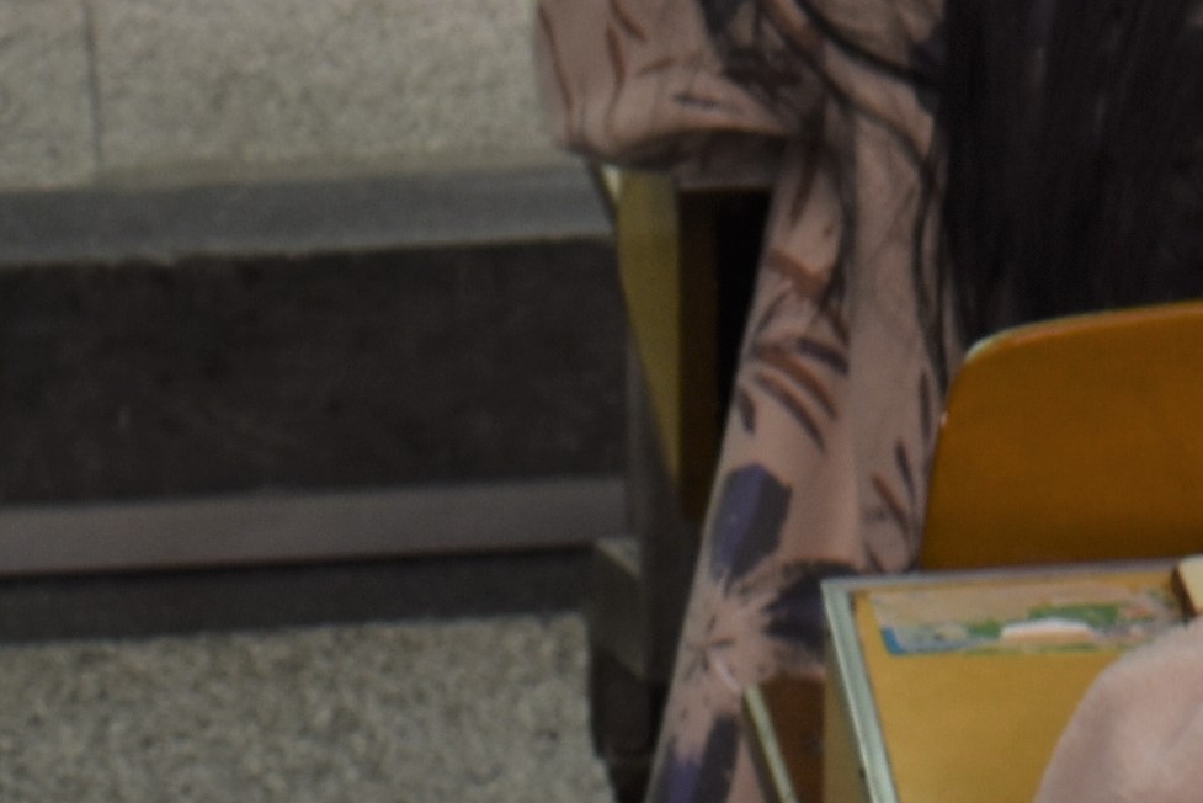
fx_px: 7387
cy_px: -1180
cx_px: 1410
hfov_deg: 9.2
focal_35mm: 221
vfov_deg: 5.9
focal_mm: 24
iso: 100
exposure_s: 1/4
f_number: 5.6
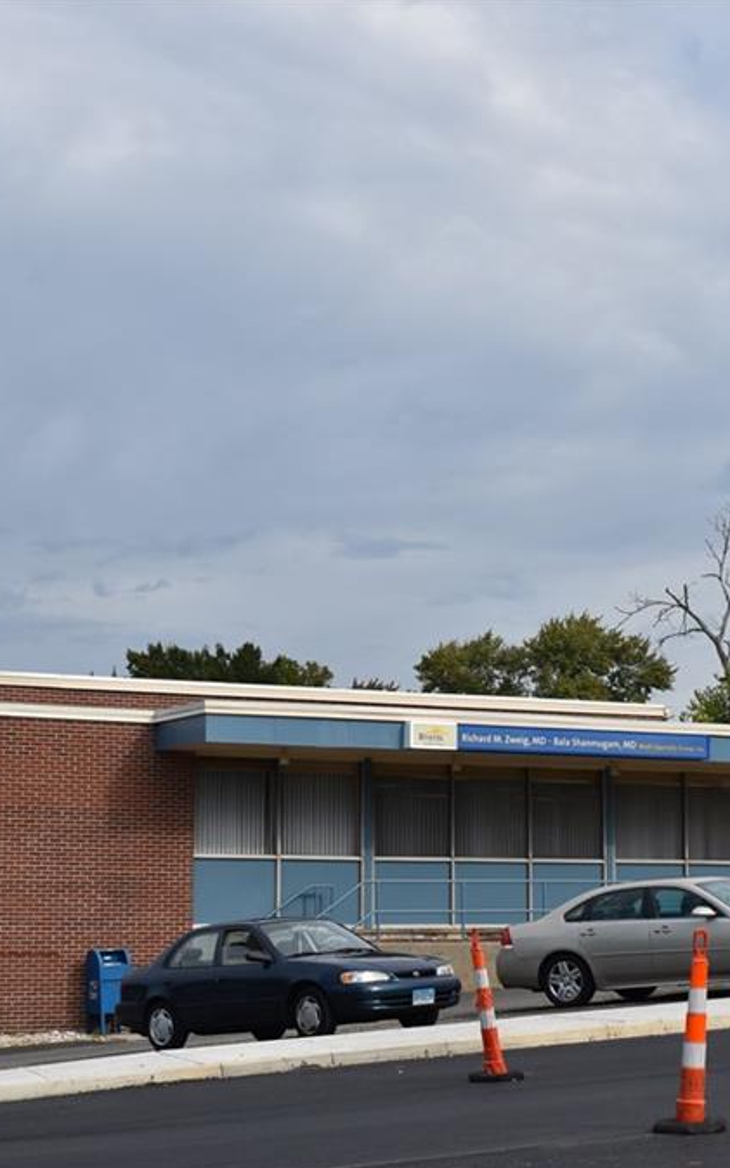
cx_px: 427
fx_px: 2516
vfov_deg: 26.2
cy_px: 586
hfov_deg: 16.5
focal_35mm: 79
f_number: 8
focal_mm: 34
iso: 100
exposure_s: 1/250
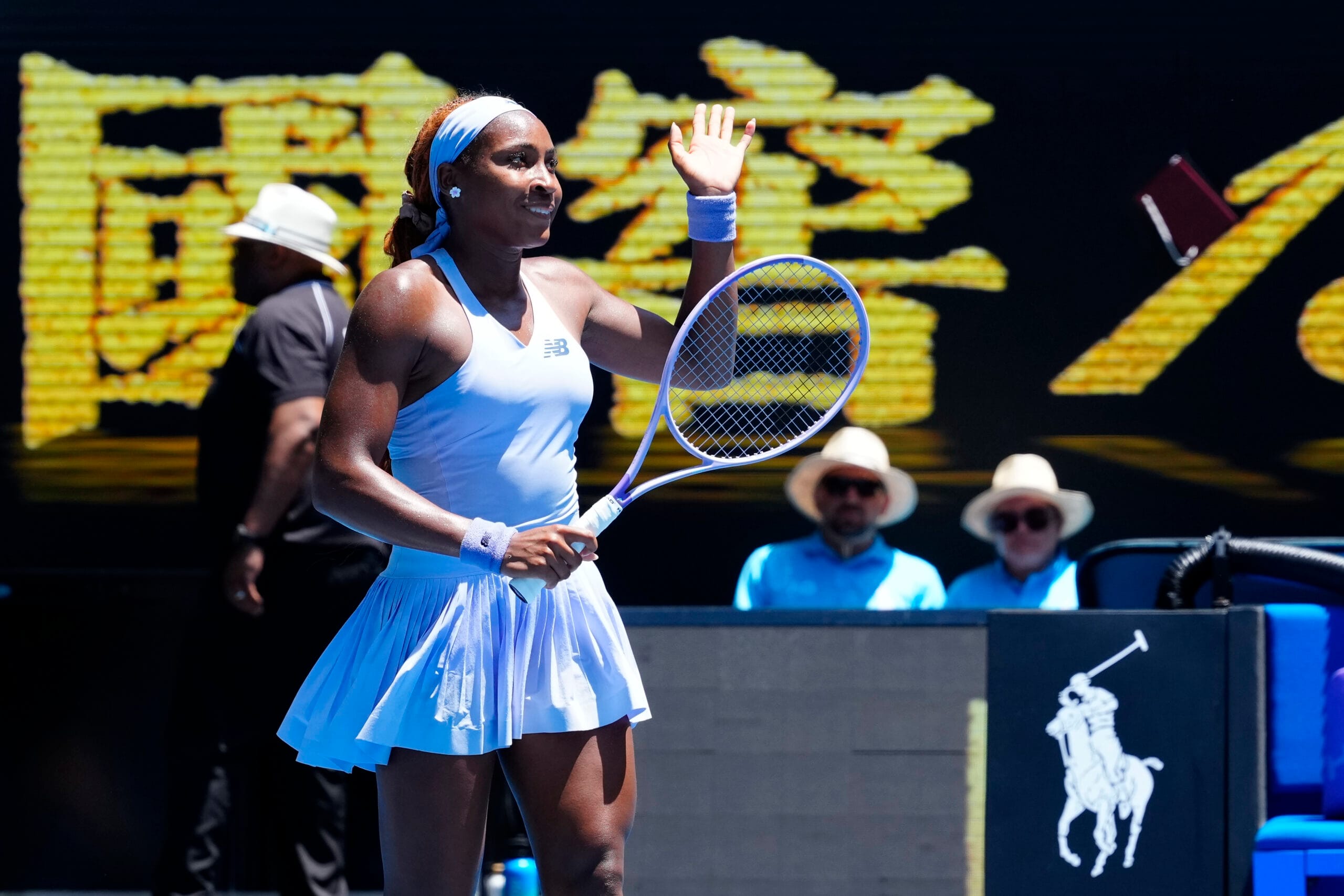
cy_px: 448
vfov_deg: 9.1
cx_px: 672
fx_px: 5600
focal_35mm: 150
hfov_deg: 13.7
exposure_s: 1/3200
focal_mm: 150
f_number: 4
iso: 800
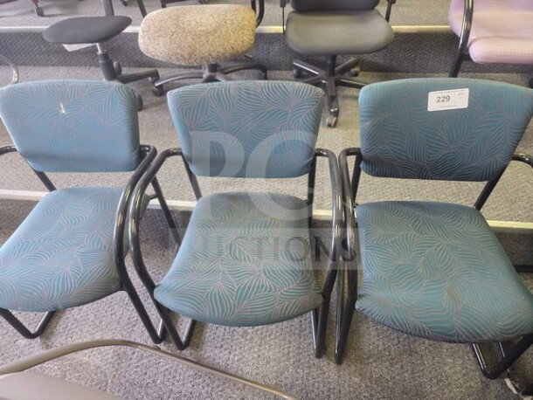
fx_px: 354
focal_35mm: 23
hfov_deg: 73.9
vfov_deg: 58.9
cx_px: 266
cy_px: 200
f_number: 1.7
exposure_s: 1/60
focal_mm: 6.3
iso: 400
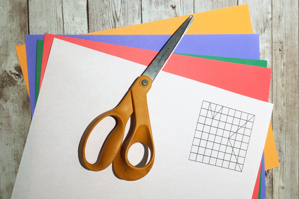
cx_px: 147
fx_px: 257
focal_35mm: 31
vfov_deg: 42.3
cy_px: 108
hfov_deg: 60.3
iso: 32
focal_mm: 4.15
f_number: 2.2
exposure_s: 1/60
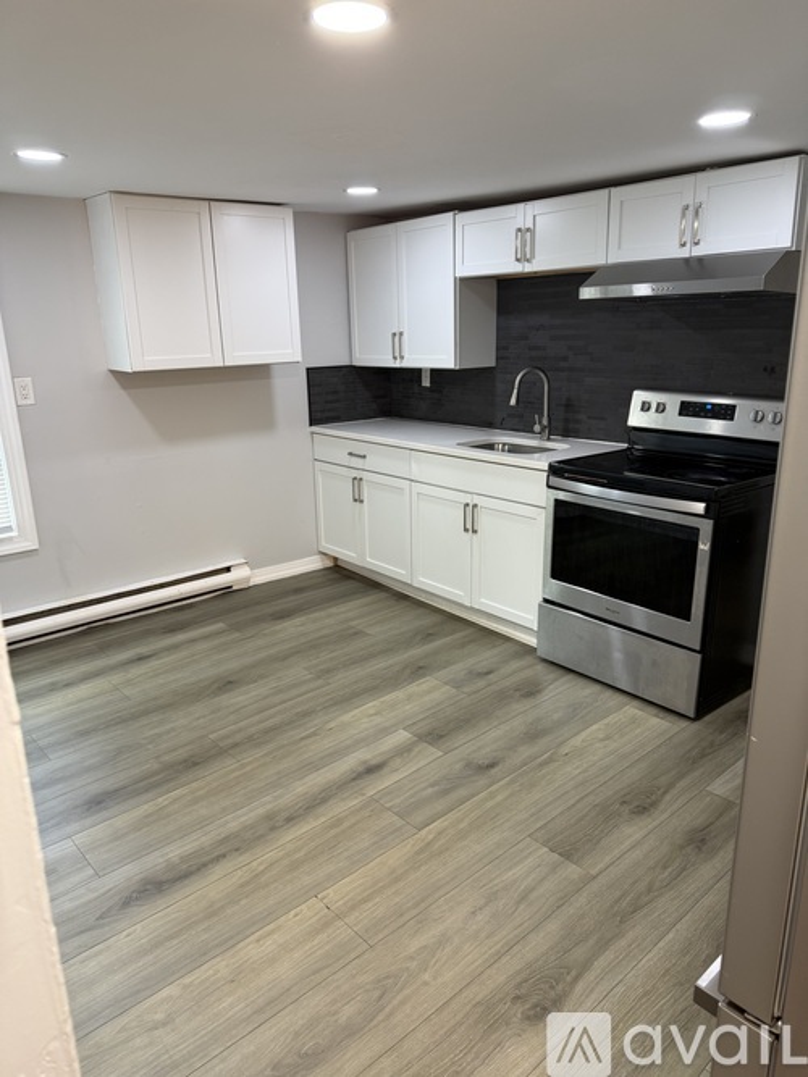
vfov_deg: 71.6
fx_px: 747
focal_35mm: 24
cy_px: 538
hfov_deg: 56.8
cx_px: 404
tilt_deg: -15.7
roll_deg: +0.6
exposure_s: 1/60
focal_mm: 6.76
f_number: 1.78
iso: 125
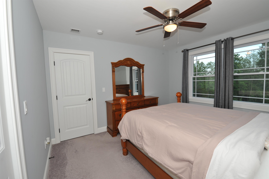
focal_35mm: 15
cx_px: 134
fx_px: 112
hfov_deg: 100.4
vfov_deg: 77.2
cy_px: 90
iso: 360
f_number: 7.1
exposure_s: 1/125
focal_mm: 15
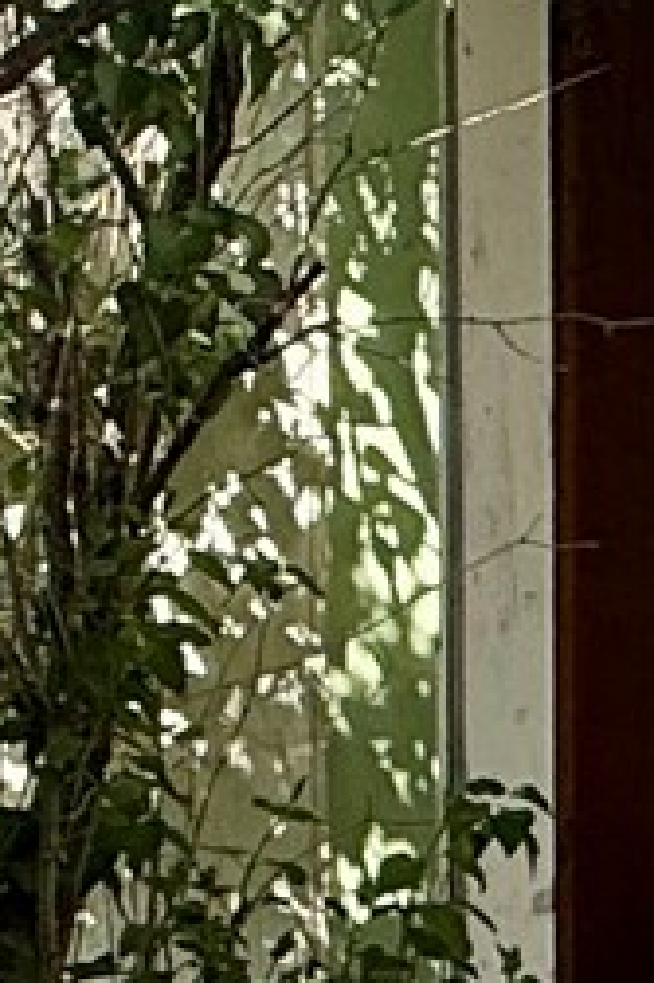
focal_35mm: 119
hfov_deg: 8.0
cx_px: 2510
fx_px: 3247
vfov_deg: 17.2
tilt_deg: -3.1
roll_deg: -0.8
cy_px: 646
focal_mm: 2.22
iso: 50
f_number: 2.2
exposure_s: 1/1497
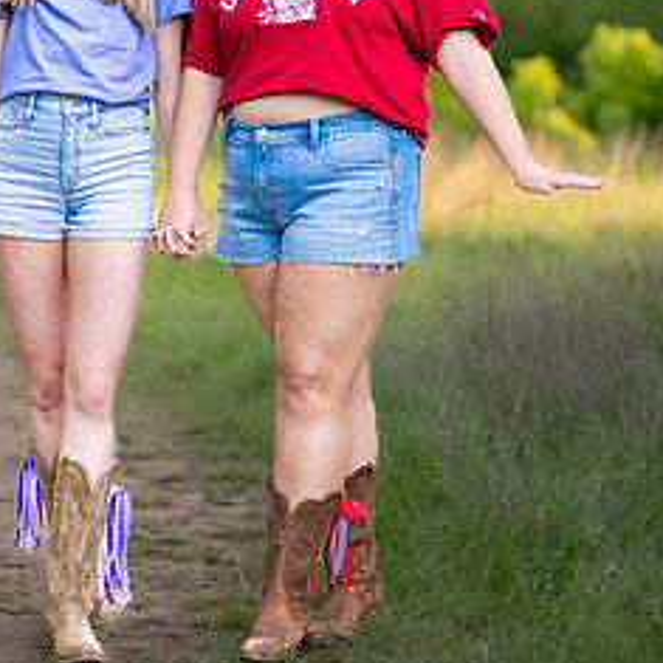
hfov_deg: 12.4
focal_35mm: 140
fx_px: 3034
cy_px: 273
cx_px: 151
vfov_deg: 12.5
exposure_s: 1/1250
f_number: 1.2
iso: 320
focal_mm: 50
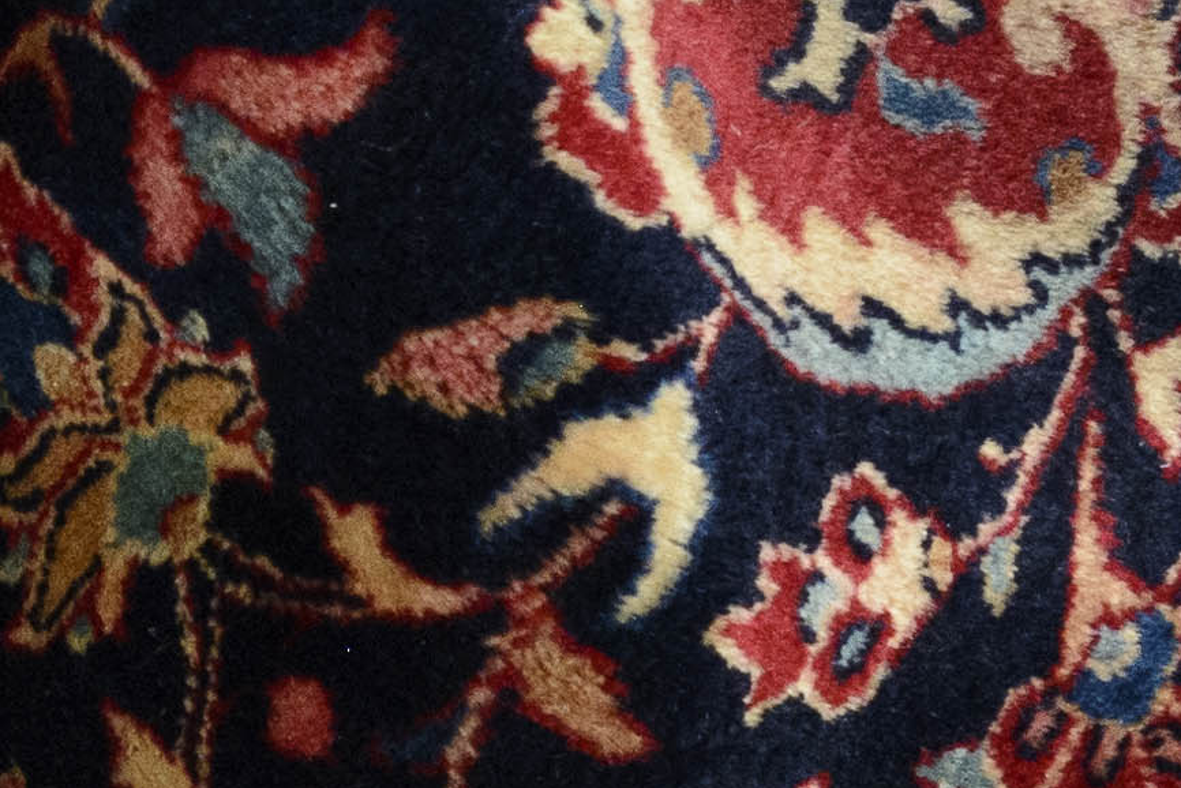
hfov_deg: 11.0
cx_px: 262
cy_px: 413
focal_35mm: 187
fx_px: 6136
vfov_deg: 7.3
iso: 1600
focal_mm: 18
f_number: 4
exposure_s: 1/160
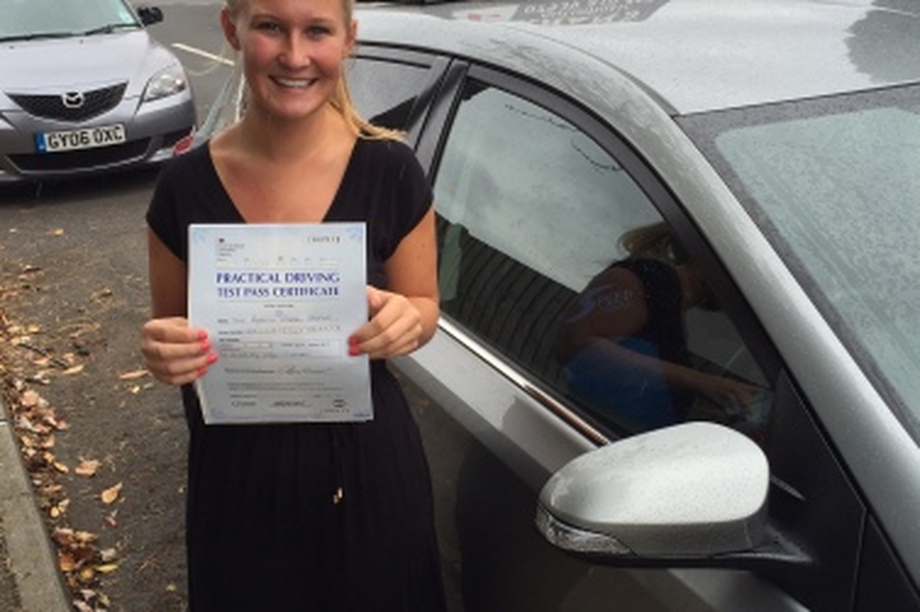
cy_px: 332
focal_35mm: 41
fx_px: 1047
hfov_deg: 47.4
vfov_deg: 32.6
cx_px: 461
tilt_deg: -19.7
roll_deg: +1.1
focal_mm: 4.15
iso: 32
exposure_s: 1/344
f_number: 2.2
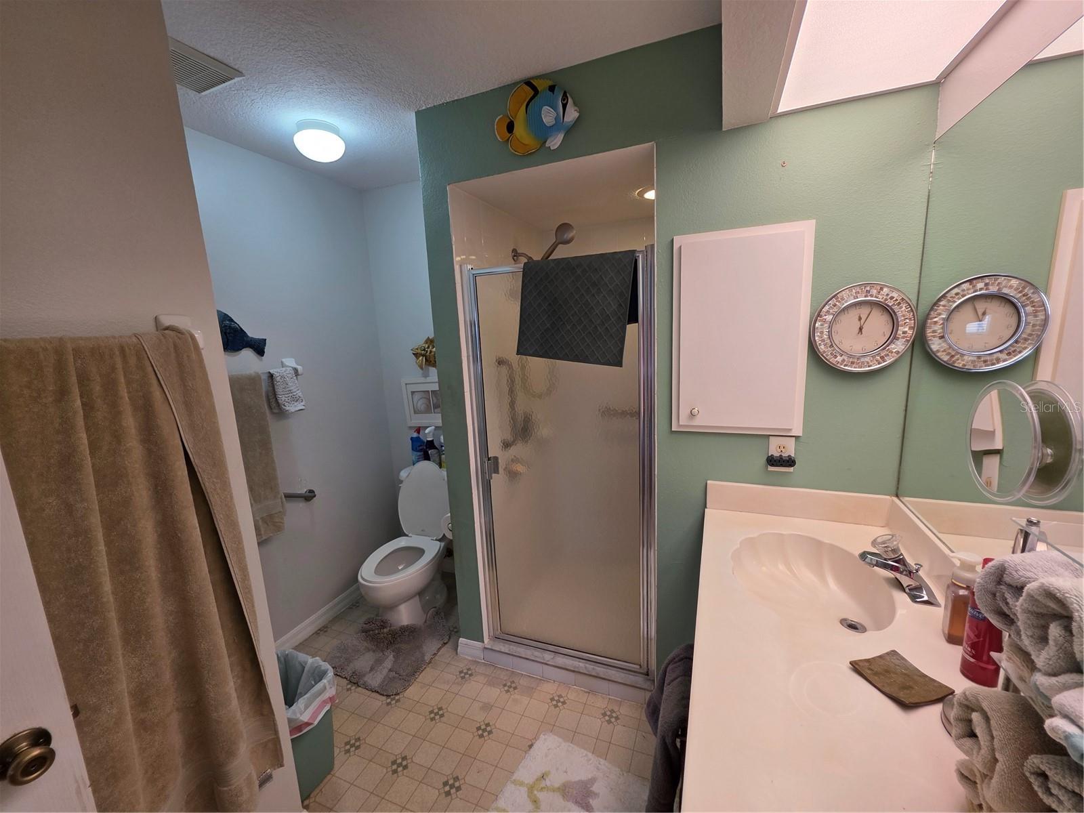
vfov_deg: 89.9
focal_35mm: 13
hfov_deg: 106.2
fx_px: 407
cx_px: 542
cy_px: 406
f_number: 1.9
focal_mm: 2.2
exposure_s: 1/120
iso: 100
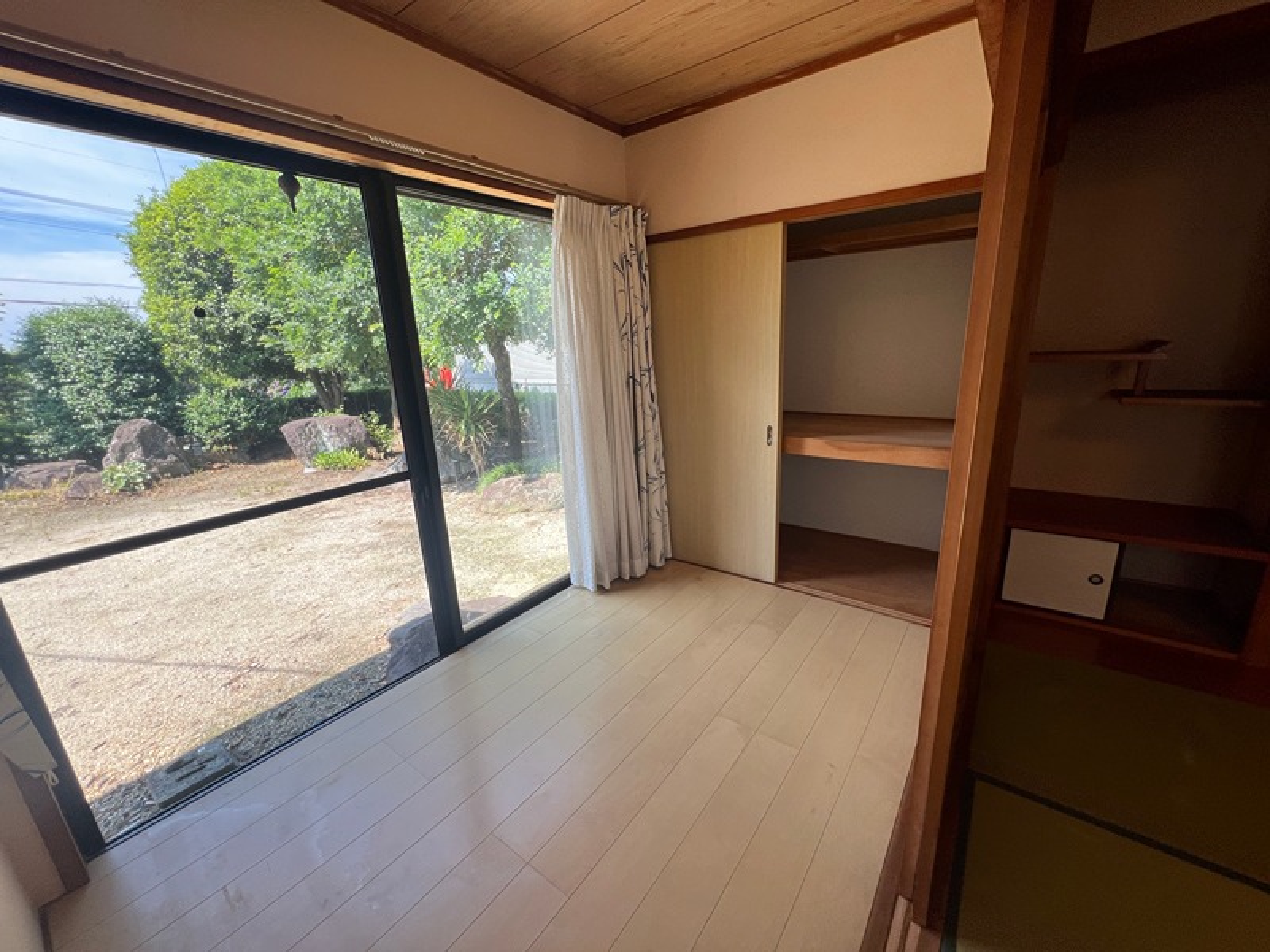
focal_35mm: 13
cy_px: 476
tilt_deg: -14.0
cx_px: 635
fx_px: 477
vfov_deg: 89.9
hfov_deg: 106.2
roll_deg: +4.6
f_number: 1.8
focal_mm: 1.57
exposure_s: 1/143
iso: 32
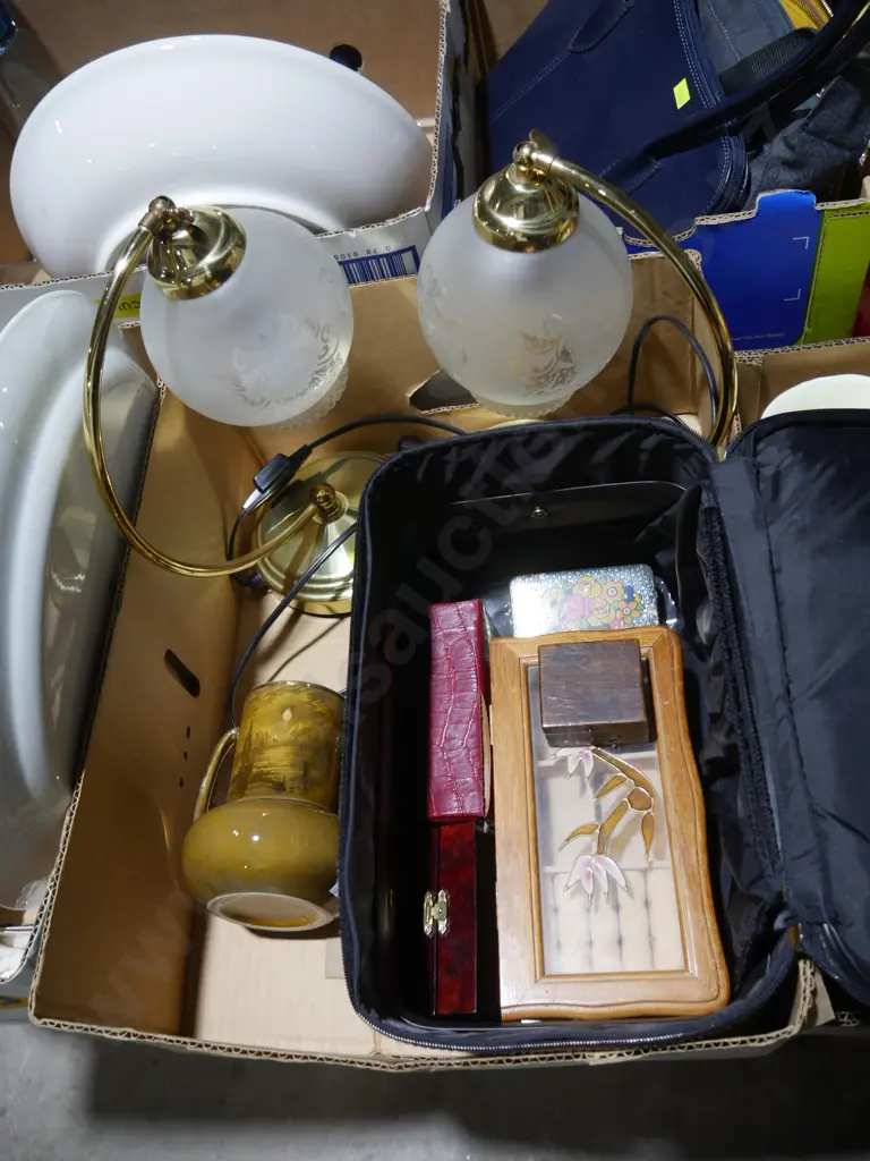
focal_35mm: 28
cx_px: 435
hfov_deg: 49.7
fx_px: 938
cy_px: 580
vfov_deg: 63.4
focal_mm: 14
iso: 200
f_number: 3.5
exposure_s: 1/80
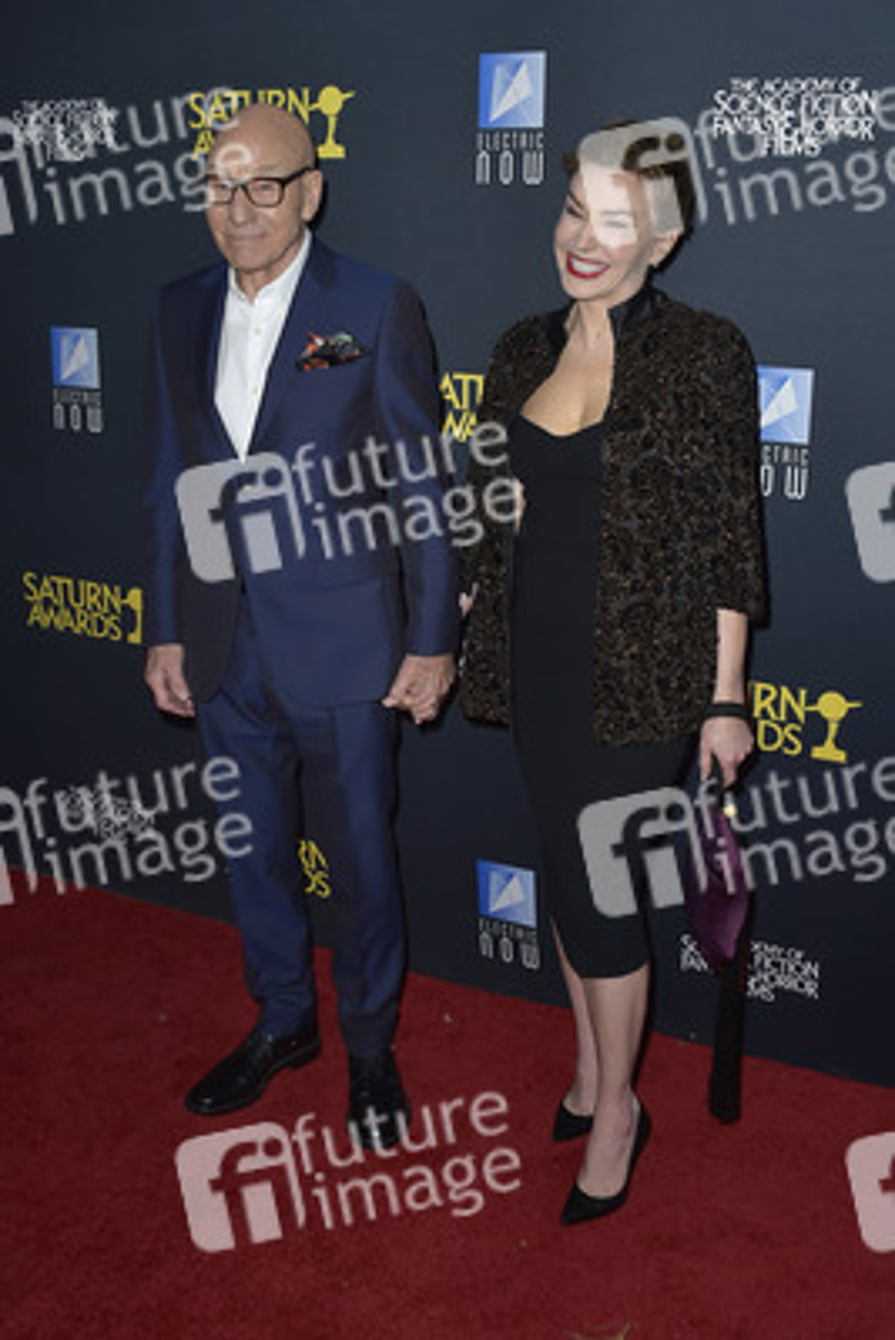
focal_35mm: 32
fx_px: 1192
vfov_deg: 58.7
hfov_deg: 41.1
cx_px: 448
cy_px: 670
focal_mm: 32
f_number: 6.3
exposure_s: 1/250
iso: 250
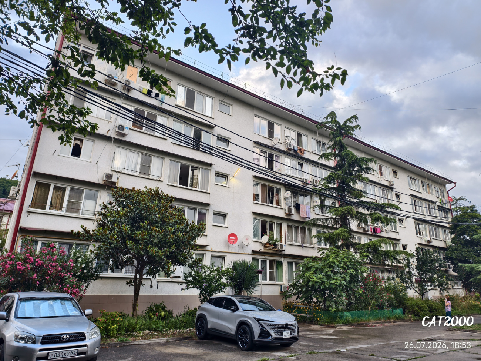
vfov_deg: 58.9
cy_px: 180
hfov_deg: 73.9
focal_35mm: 23
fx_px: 320
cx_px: 240
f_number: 1.57
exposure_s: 1/128
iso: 71
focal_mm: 6.54
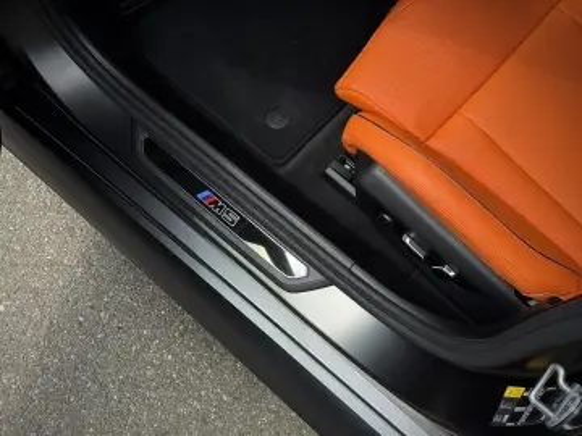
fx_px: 807
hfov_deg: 39.7
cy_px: 218
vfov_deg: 30.3
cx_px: 291
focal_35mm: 48
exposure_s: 1/1560
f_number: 1.78
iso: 64
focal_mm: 6.76
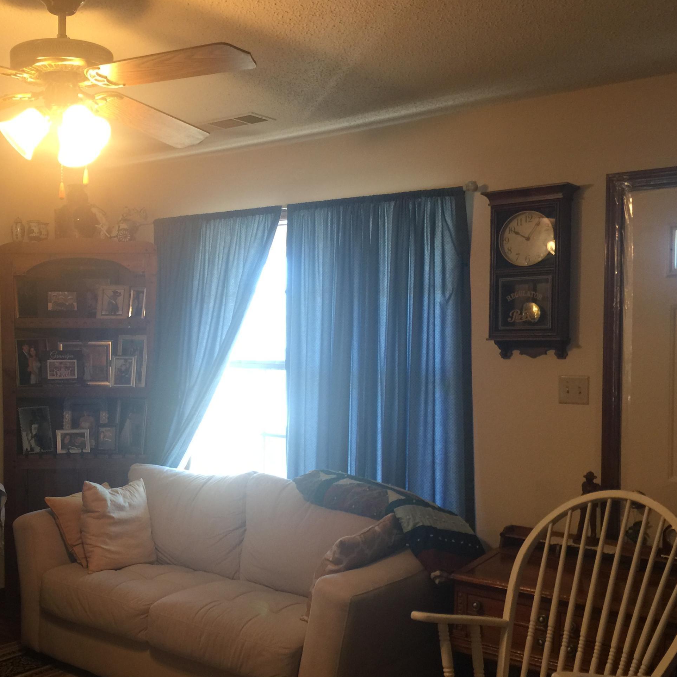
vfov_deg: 41.8
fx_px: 885
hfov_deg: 40.8
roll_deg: +0.2
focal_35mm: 40
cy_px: 379
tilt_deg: -1.7
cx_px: 178
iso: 50
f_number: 2.2
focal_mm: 4.15
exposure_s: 1/15
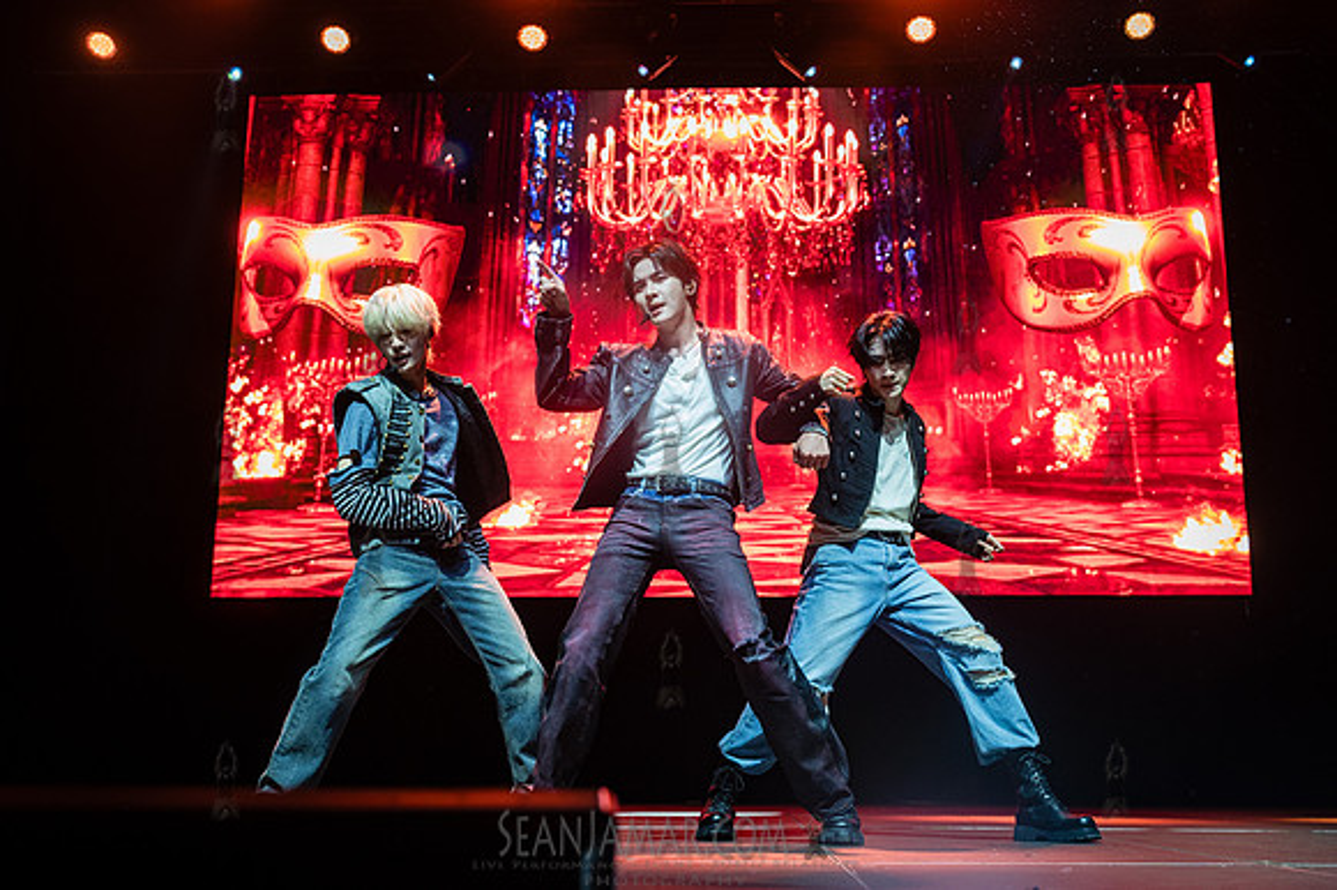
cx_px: 702
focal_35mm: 40
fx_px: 1501
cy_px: 385
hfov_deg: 48.0
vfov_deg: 33.0
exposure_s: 1/400
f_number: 4
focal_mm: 35
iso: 2000
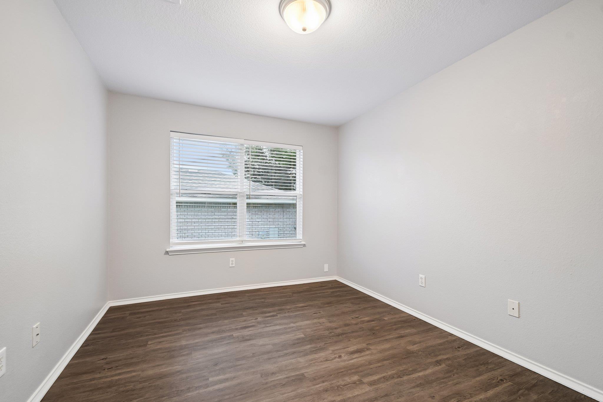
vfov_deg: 77.3
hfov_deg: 100.4
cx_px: 302
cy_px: 201
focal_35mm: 15
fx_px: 251
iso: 400
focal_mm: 10
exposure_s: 1/8
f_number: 8
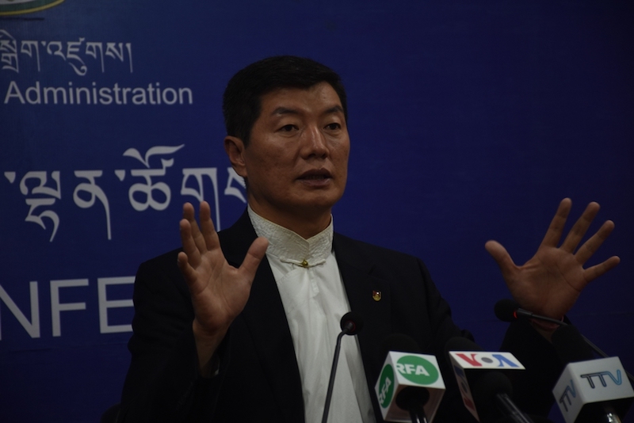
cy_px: 212
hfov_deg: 13.7
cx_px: 317
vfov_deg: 9.2
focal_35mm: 150
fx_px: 2642
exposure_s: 1/30
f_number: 5.6
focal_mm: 100
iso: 400
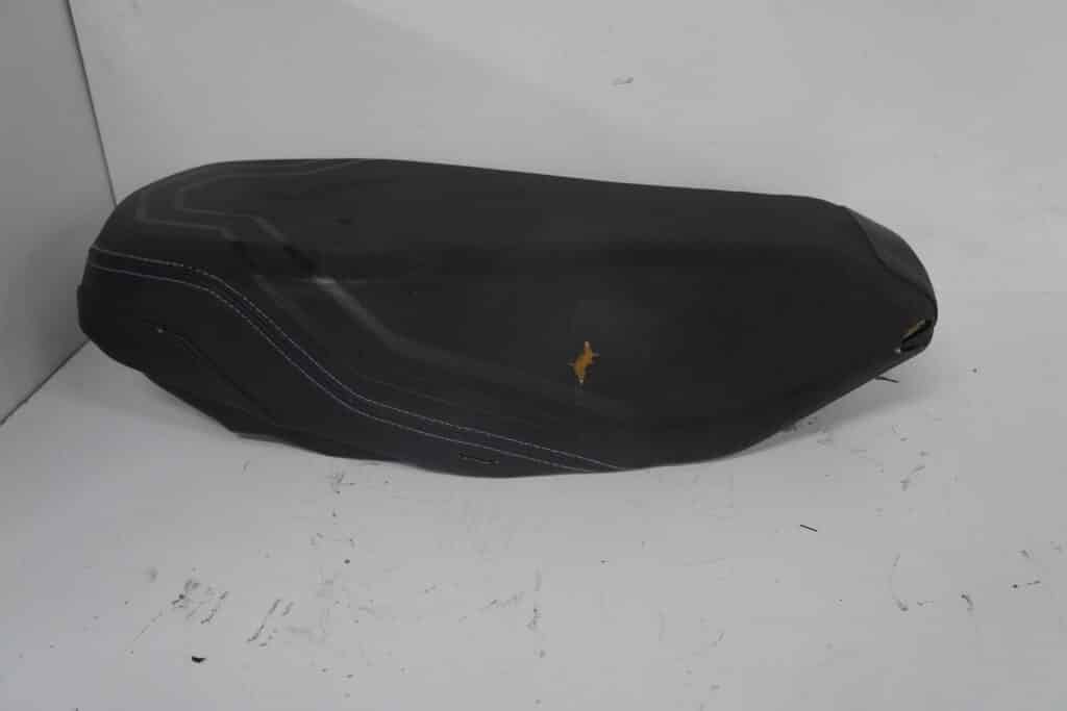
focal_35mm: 30
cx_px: 534
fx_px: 889
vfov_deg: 43.6
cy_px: 356
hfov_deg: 61.9
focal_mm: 20
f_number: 5
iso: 400
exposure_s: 1/60
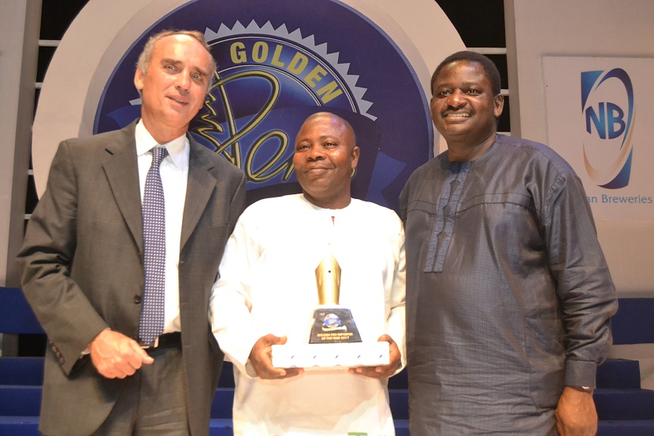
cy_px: 218
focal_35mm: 39
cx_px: 327
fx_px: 709
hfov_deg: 49.5
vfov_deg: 34.2
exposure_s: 1/200
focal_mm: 26
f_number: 5.6
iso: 3200
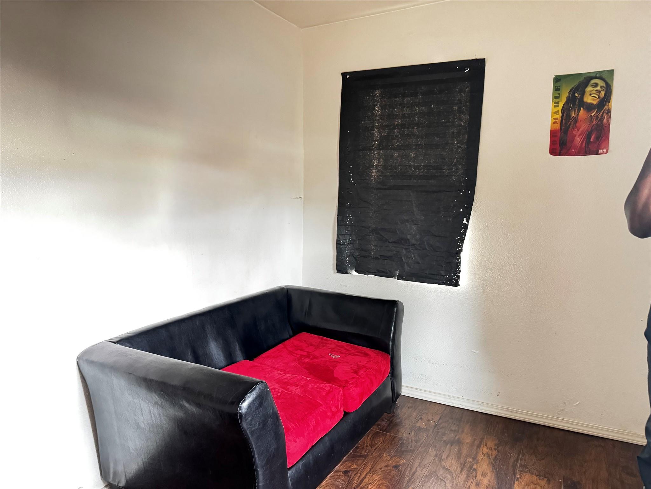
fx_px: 451
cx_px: 326
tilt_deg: -7.0
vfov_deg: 56.8
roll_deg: -1.5
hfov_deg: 71.6
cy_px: 244
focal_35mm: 24
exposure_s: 1/20
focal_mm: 6.76
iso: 1600
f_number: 1.78
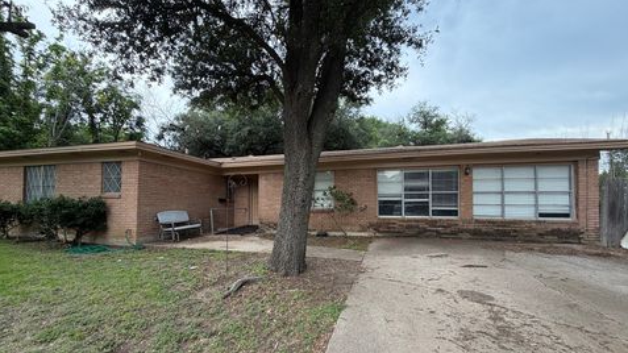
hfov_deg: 99.4
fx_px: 266
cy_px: 201
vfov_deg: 66.7
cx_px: 307
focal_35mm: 16
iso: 40
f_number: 2.2
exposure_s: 1/156
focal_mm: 2.22
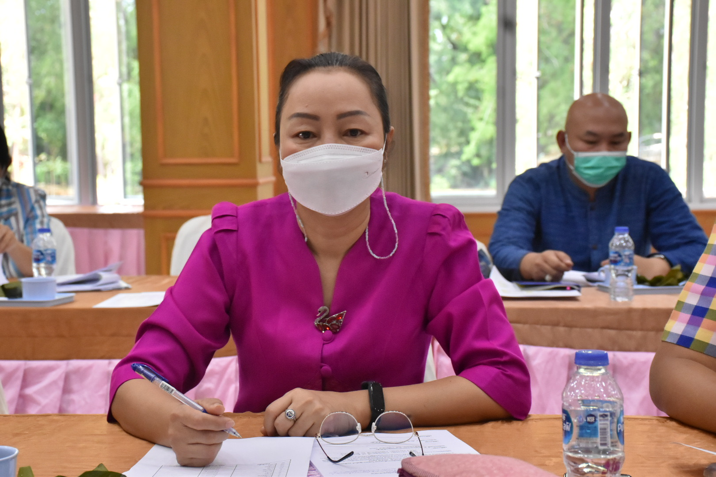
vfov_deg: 18.9
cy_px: 238
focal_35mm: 72
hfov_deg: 28.1
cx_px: 358
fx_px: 1432
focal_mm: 48
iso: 2500
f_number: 6.3
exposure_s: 1/160
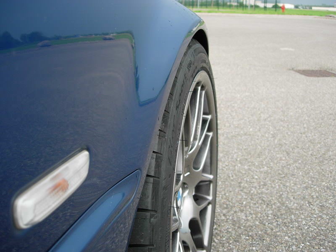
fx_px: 369
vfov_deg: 37.7
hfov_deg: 49.0
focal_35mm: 38
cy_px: 126
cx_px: 168
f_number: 2.8
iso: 79
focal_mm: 7.8
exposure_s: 1/296
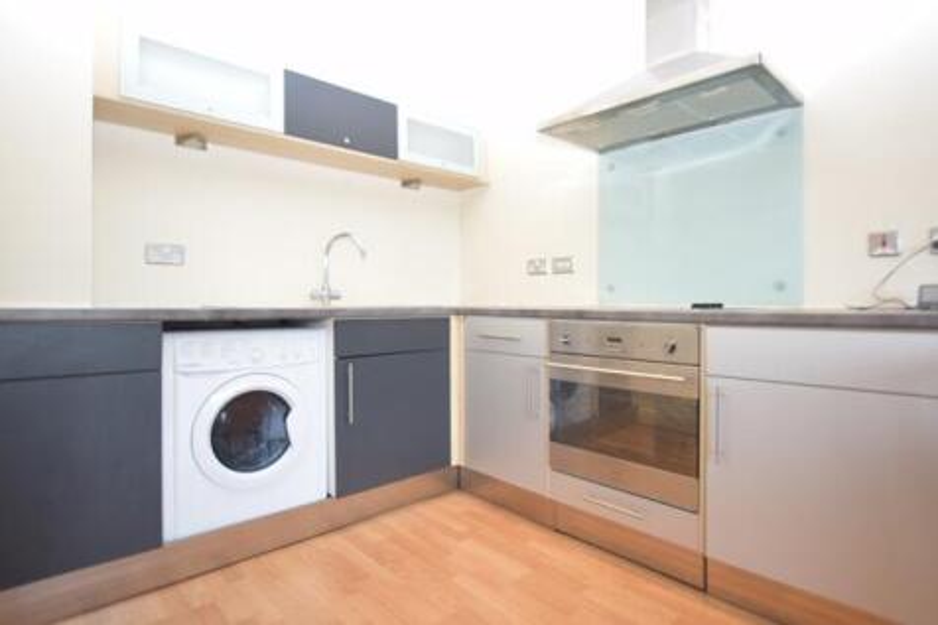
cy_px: 312
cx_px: 469
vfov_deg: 67.3
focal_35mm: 18
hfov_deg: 90.0
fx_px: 469
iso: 400
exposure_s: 1/80
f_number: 4
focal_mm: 12
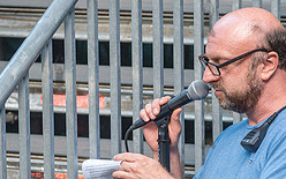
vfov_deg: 2.7
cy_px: 122
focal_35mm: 478
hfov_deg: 4.4
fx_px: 3726
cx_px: 231
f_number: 4.5
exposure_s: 1/800
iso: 4000
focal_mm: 145
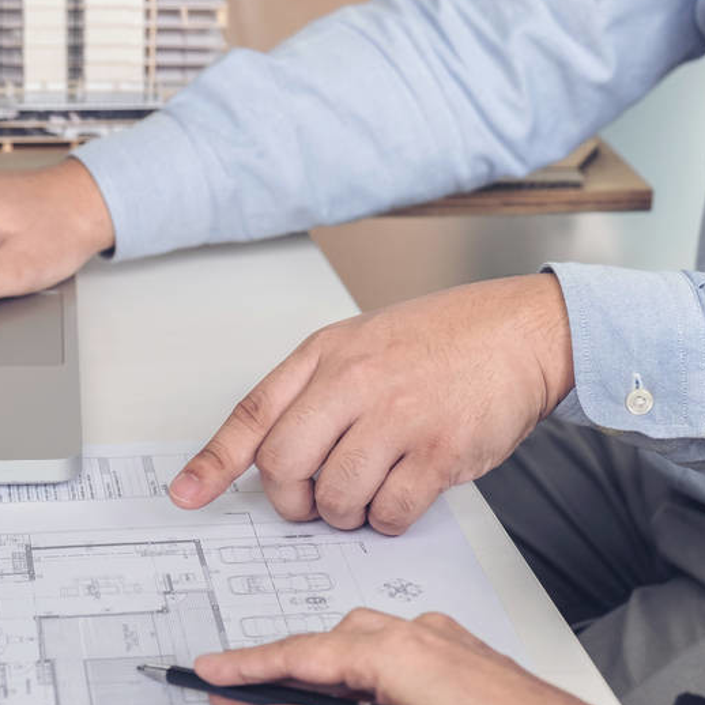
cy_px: 411
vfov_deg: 18.5
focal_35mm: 94
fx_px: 2166
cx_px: 361
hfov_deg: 18.5
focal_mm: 37.4
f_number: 3.6
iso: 400
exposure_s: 1/100
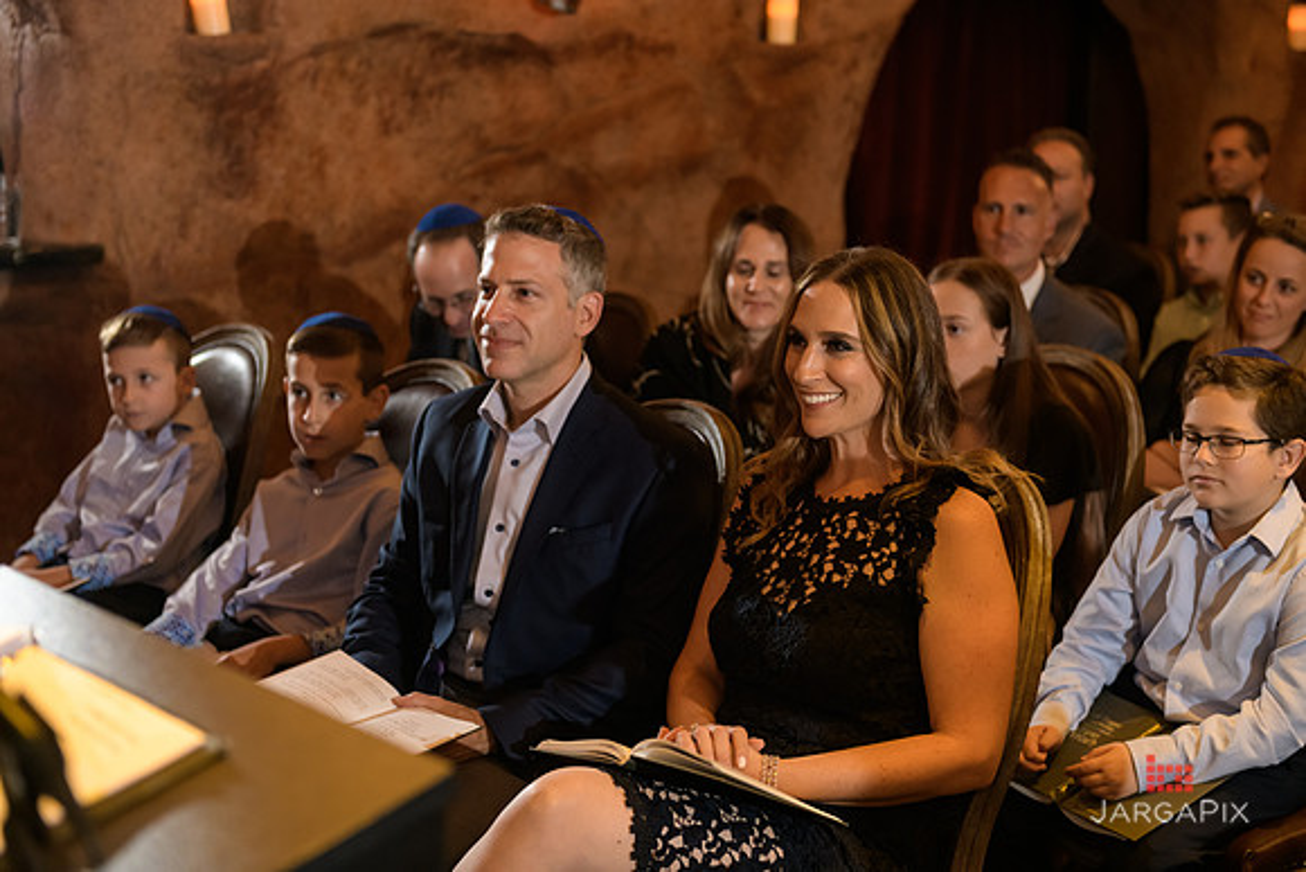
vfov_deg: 23.4
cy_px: 436
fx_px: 2105
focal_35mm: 58
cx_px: 653
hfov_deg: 34.5
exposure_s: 1/125
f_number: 3.2
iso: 1600
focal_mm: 58
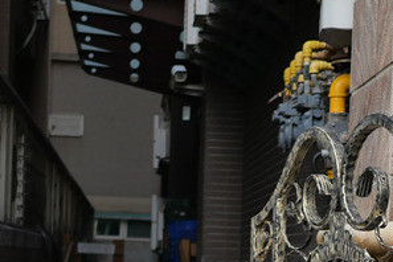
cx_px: 217
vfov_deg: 12.7
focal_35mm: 105
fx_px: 1146
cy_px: 318
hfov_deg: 19.5
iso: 200
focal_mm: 15
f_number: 1.7
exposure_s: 1/125
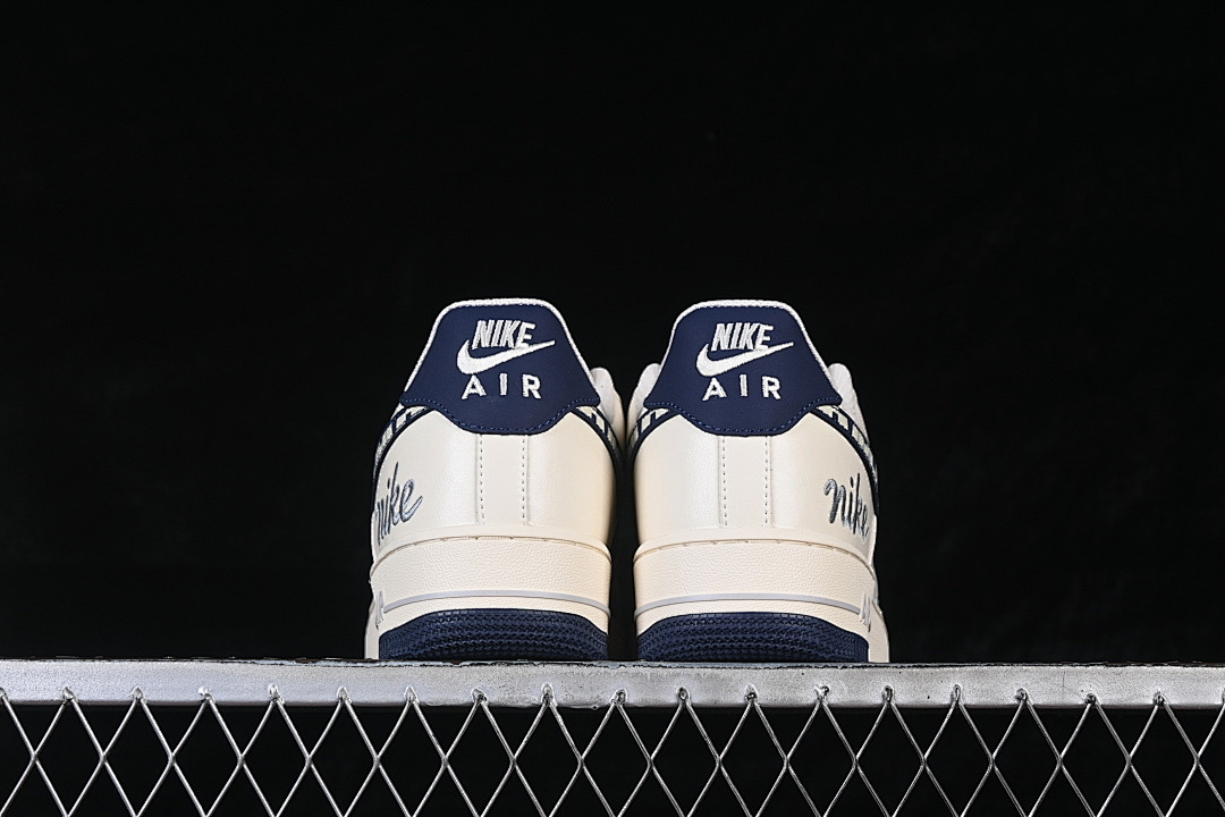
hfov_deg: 27.0
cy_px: 408
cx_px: 612
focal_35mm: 75
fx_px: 2552
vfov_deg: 18.2
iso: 160
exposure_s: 1/80
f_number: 8
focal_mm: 50
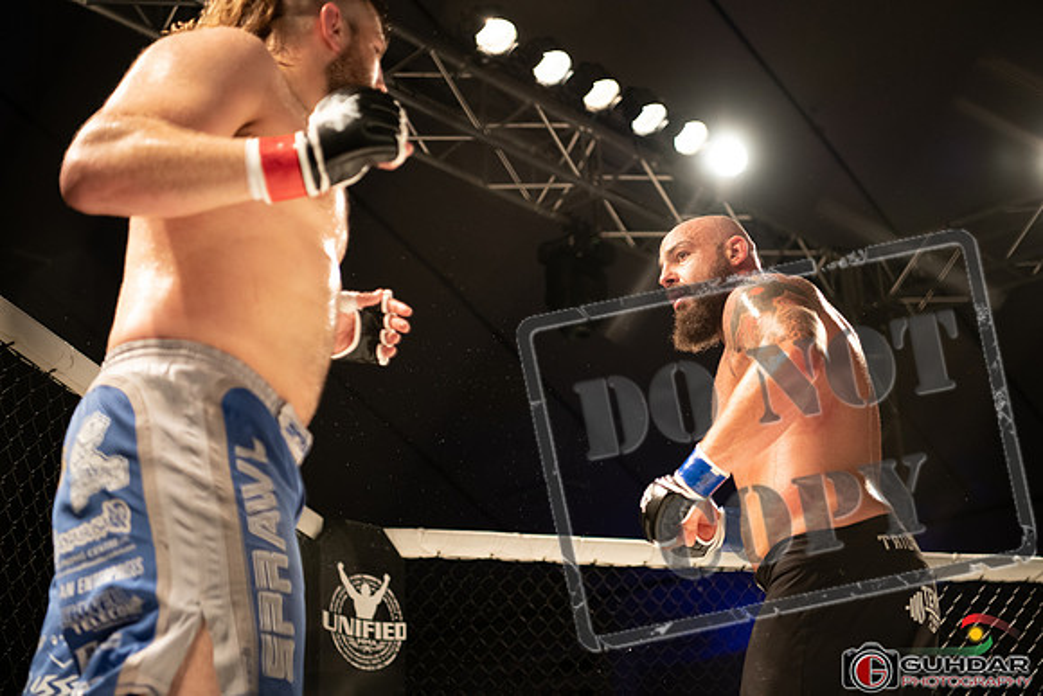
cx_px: 522
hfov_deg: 34.5
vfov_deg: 23.4
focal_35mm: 58
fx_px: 1681
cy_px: 348
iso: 1600
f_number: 2.8
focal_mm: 58
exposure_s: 1/1000
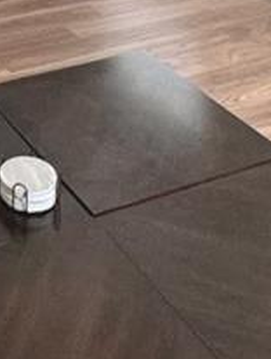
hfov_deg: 17.3
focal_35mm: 81
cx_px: -73
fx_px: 843
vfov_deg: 18.9
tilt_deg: -5.6
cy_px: -276
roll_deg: +0.7
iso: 200
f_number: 2.2
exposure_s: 1/99
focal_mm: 2.22
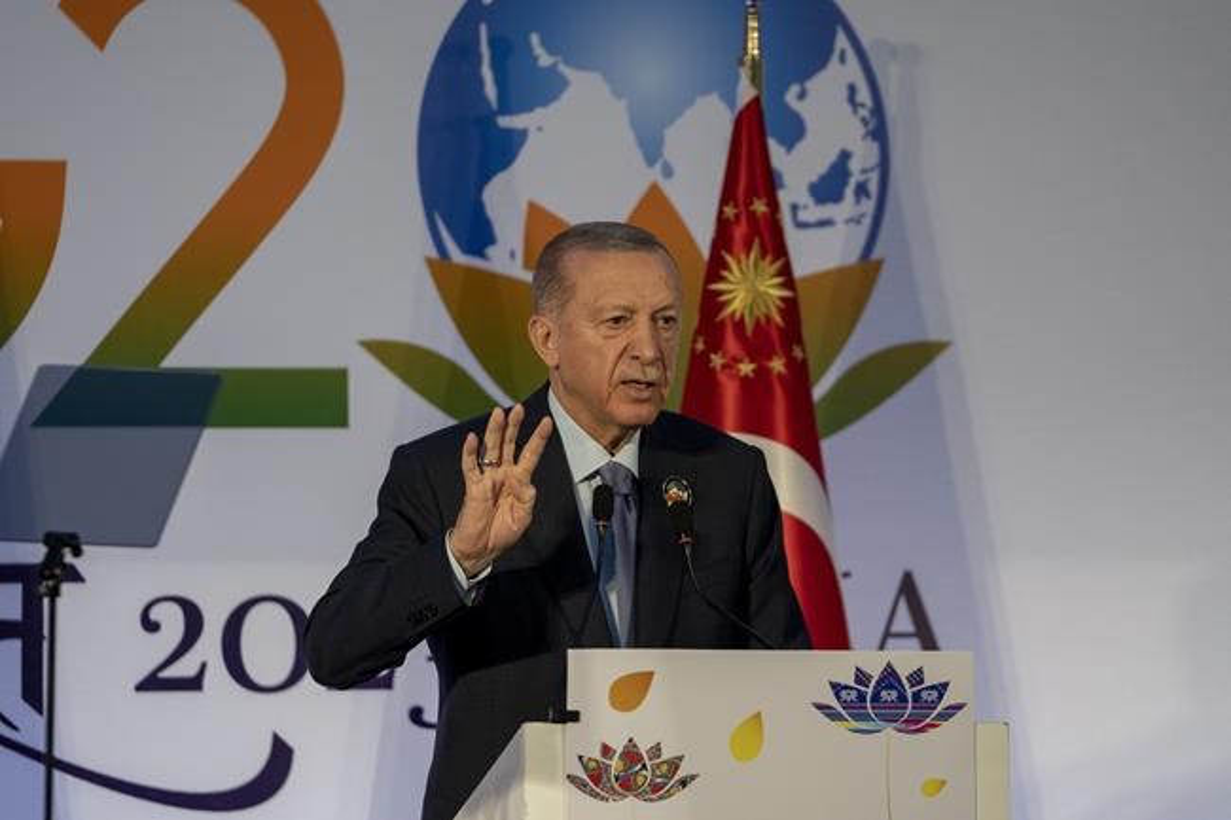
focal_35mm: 300
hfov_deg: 6.9
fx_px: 10255
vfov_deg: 4.6
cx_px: 616
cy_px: 410
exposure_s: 1/640
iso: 800
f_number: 2.8
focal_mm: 200
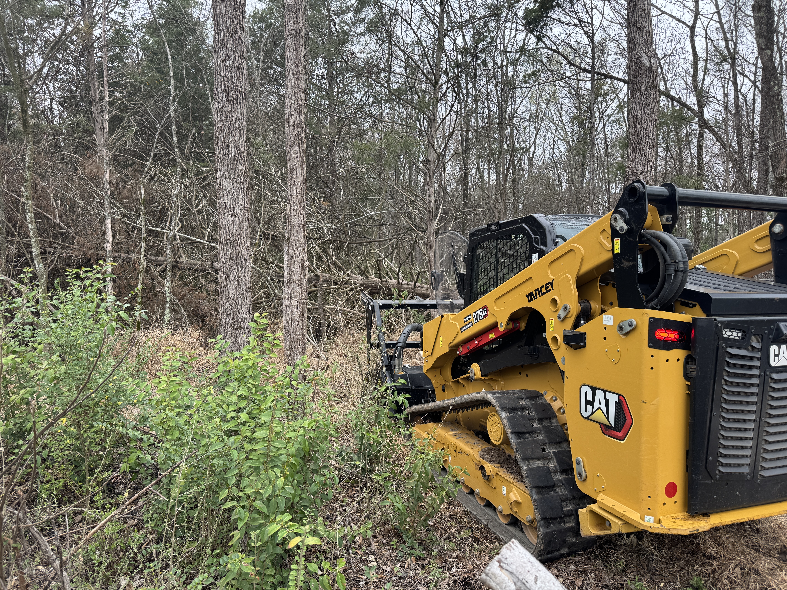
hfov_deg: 71.6
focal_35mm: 24
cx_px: 394
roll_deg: -1.7
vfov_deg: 56.8
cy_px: 295
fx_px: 546
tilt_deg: -5.3
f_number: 1.78
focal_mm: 6.76
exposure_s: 1/121
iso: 64
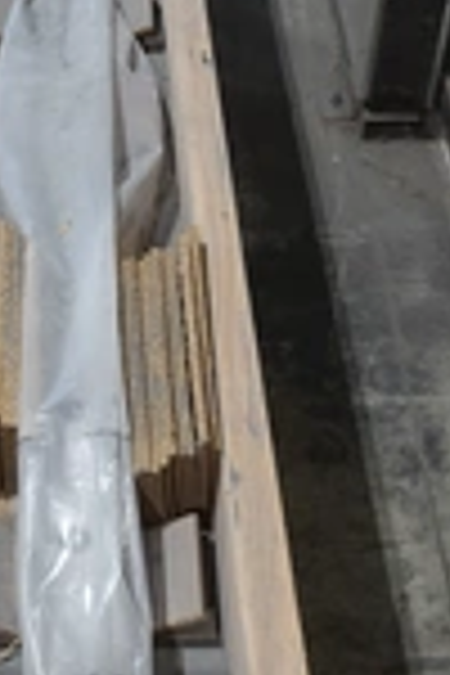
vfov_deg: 31.4
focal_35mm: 64
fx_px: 1200
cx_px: 119
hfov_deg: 21.1
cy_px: 369
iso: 200
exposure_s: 1/30
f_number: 1.8
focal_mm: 8.8
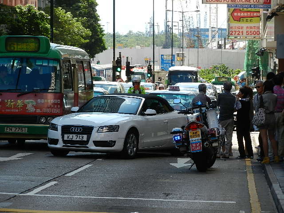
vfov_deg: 7.9
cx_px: 142
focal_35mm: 189
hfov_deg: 10.5
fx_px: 1551
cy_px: 106
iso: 160
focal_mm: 34
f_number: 5.3
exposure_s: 1/400
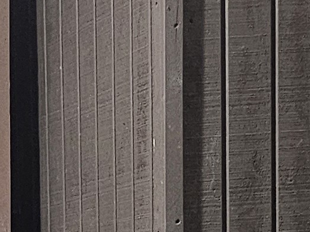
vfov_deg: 8.1
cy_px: 452
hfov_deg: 9.2
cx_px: -597
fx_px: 1576
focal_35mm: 176
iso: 800
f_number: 1.7
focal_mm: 6.3
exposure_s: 1/60
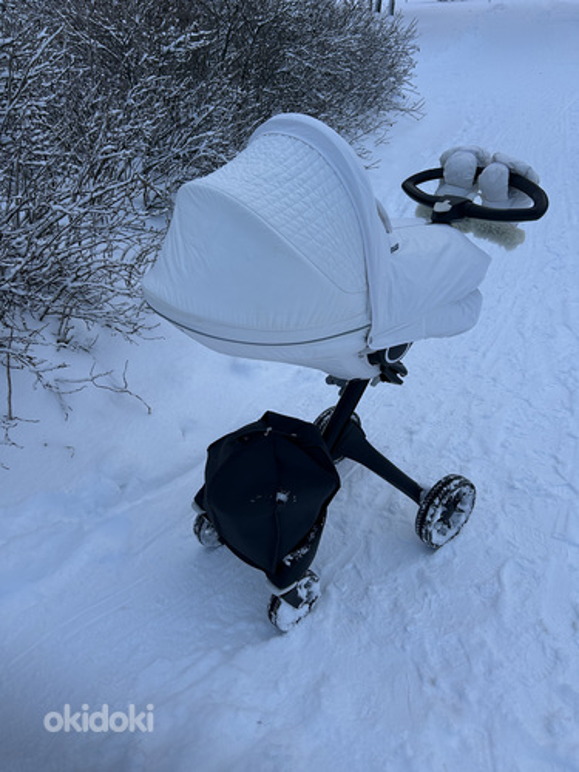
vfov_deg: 67.3
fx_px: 580
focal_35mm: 26
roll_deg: +2.6
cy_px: 386
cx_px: 290
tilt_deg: -33.8
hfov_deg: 53.1
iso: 50
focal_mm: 5.7
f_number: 1.5
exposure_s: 1/1266
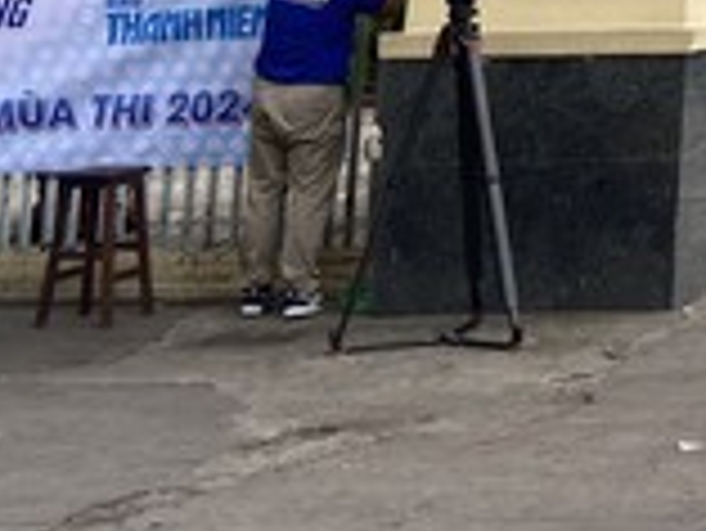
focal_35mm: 109
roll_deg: -0.2
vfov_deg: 12.4
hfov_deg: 15.3
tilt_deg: +9.5
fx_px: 2225
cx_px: 1304
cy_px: -430
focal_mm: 4.25
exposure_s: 1/248
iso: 32
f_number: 1.8
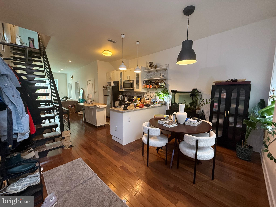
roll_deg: -0.6
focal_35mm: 14
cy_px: 104
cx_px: 138
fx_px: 112
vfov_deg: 85.7
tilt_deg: -6.2
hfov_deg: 102.1
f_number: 2.2
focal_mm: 2.22
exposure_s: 1/60
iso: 320
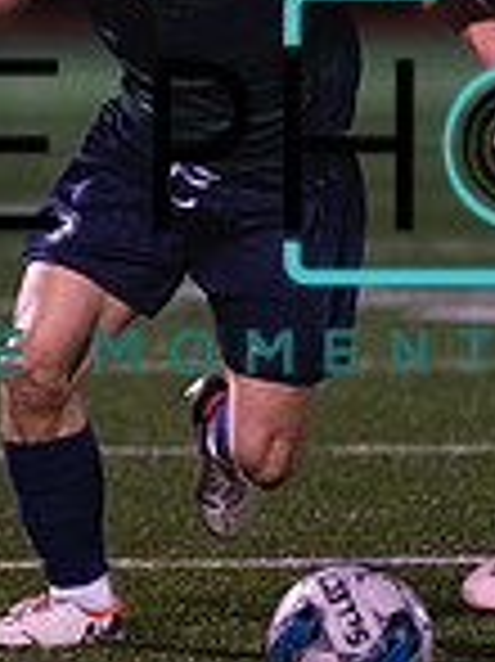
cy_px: 151
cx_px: 72
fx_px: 20564
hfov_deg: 1.4
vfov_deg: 1.8
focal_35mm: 1077
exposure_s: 1/1000
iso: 1000
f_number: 1.8
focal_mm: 135
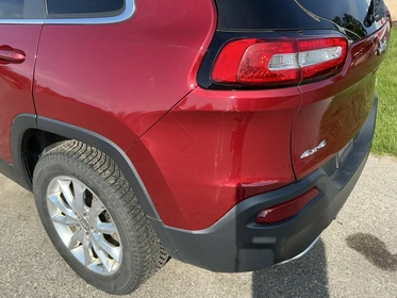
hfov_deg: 59.9
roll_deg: +1.2
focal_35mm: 30
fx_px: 344
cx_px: 187
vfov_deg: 46.8
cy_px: 142
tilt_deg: -29.1
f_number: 1.8
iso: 25
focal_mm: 3
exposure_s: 1/709
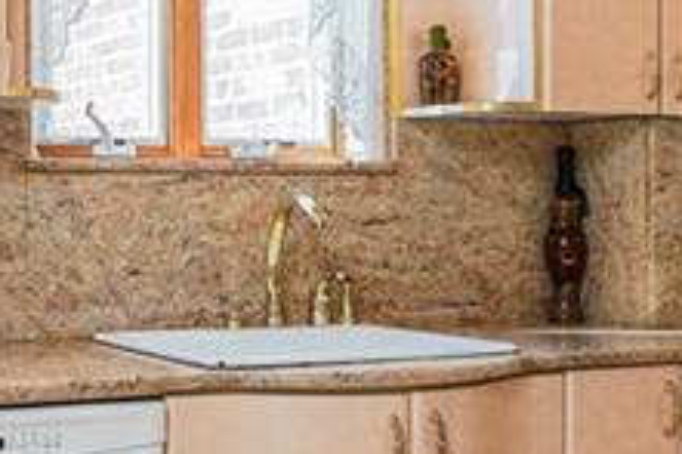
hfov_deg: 26.7
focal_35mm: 74
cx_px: 117
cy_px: 210
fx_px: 1401
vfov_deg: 18.4
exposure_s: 1/40
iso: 100
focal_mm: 16
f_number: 4.5
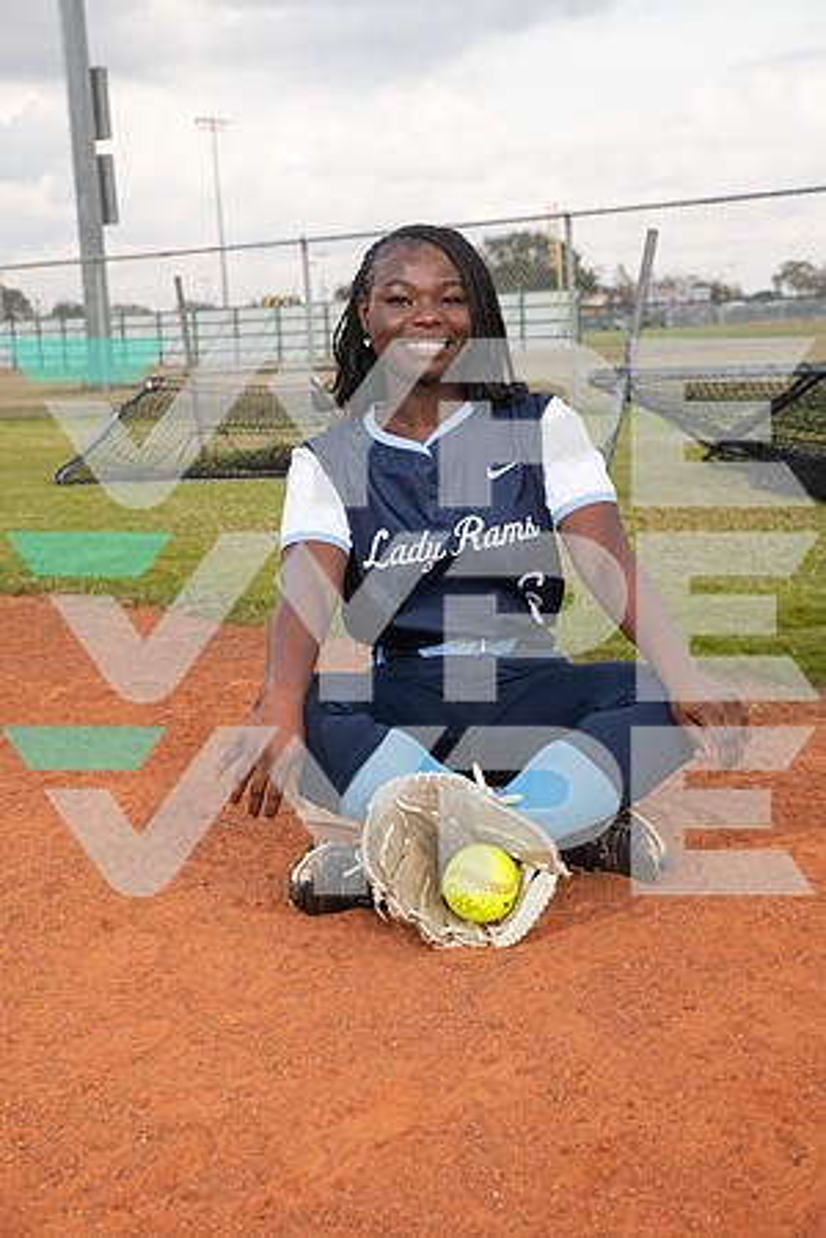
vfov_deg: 36.2
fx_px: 1893
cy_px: 619
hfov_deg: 24.6
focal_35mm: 55
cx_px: 413
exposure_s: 1/250
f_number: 8
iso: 200
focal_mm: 55
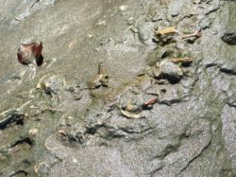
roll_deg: +12.6
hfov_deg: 40.5
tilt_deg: -41.8
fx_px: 313
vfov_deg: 30.9
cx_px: 70
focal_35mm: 46
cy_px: 133
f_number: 2.2
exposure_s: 1/1799
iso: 32
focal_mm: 4.15
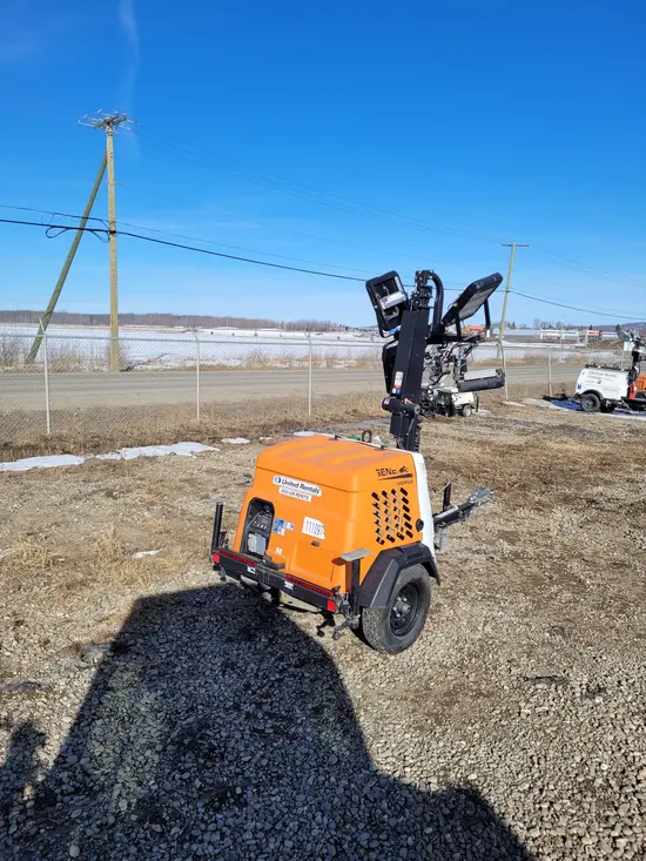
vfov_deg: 67.3
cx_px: 323
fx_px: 647
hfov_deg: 53.1
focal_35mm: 26
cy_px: 430
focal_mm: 5.4
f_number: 1.8
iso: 40
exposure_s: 1/3026
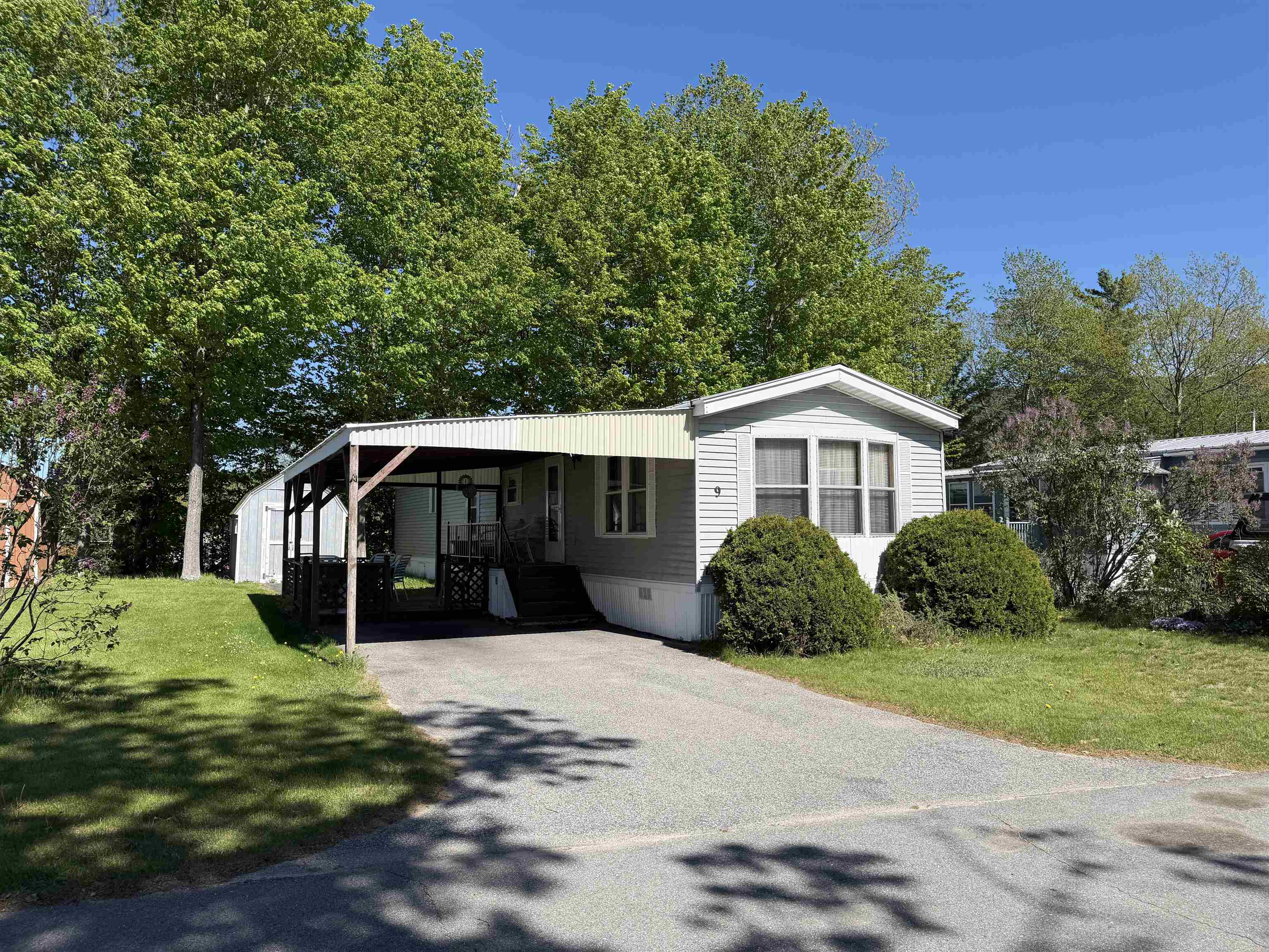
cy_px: 476
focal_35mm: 24
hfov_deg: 71.6
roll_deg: -0.6
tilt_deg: +3.9
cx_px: 634
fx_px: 880
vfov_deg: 56.8
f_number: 1.78
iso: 80
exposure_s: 1/3279
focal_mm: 6.76
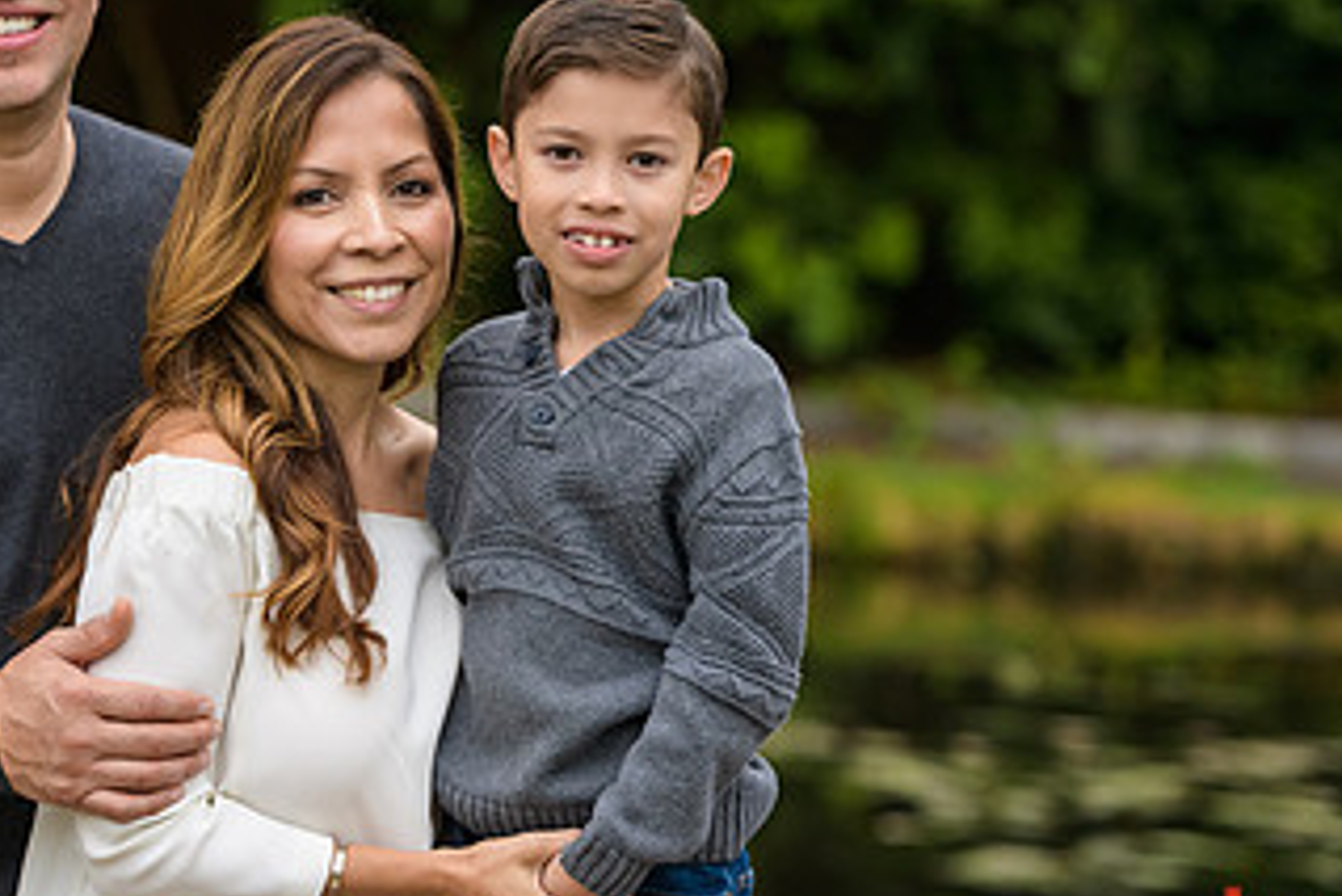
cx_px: 303
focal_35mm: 227
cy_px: 292
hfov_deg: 9.0
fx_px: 8465
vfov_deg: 6.1
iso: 400
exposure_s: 1/400
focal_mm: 125
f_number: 4
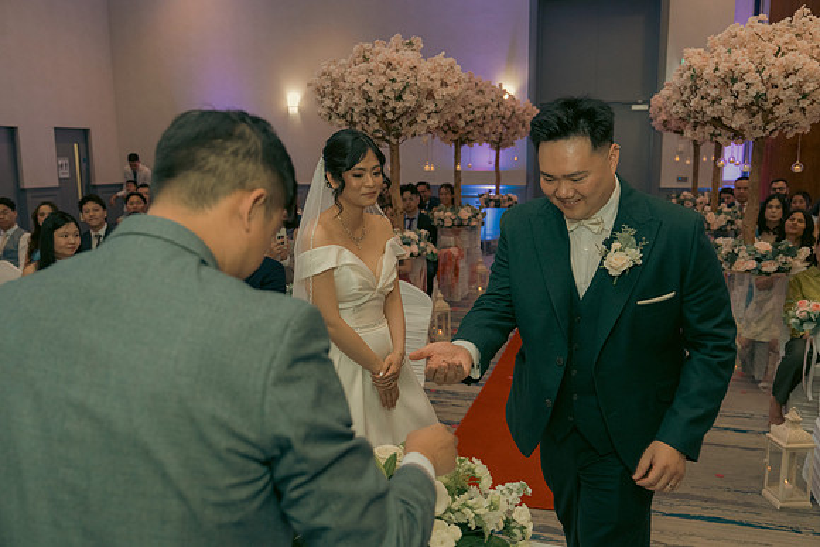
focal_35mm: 31
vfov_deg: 42.3
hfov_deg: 60.3
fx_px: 706
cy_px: 274
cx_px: 410
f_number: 3.5
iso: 2500
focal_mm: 31
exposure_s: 1/160
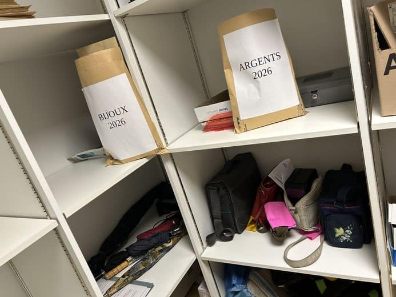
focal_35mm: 26
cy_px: 148
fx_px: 297
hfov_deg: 67.3
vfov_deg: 53.1
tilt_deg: -17.7
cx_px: 198
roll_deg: +18.4
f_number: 1.5
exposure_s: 1/121
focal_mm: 5.7
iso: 125
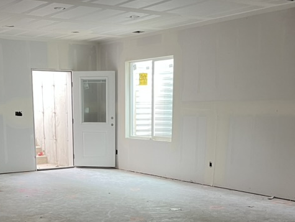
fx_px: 478
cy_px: 224
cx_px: 120
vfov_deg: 24.9
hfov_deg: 34.2
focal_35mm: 56
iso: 200
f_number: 1.6
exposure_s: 1/60
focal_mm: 5.1
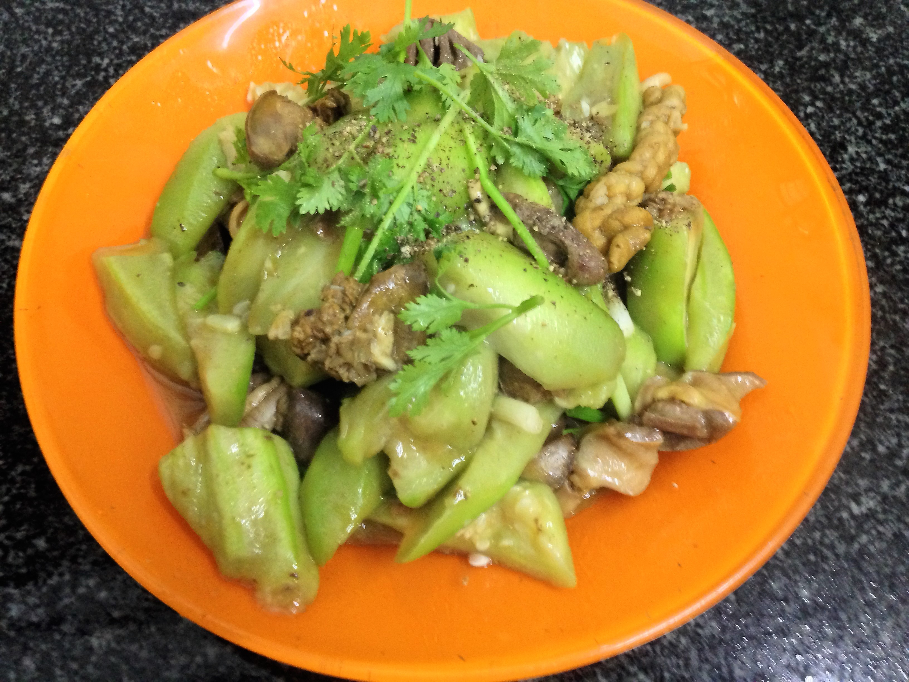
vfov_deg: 42.9
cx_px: 454
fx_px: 867
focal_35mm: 33
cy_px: 341
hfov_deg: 55.4
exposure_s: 1/15
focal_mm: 4.12
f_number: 2.4
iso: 400
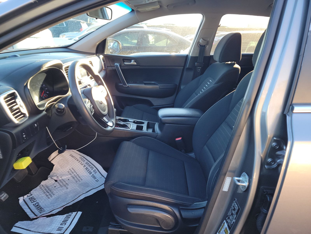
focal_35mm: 24
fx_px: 216
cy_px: 117
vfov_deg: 56.8
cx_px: 156
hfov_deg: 71.6
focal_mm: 6.7
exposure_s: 1/60
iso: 96
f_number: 1.8
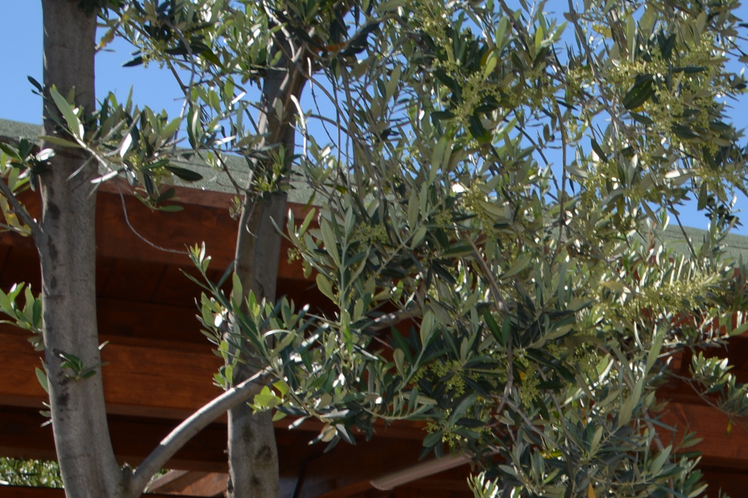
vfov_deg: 12.4
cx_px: 969
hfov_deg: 18.3
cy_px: 800
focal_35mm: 104
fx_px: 2161
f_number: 9
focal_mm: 20
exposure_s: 1/200
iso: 100
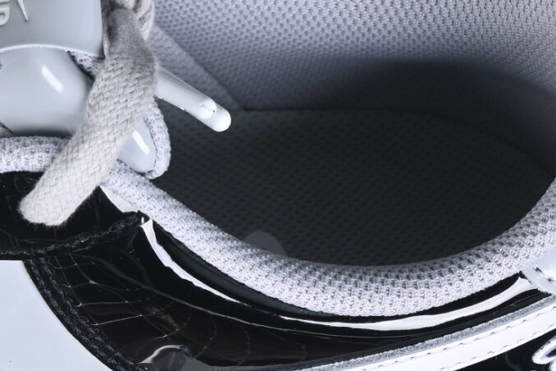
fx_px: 4370
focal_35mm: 283
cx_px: -117
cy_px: 2
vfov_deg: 4.8
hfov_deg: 7.2
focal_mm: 50
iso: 160
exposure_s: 1/60
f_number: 6.3
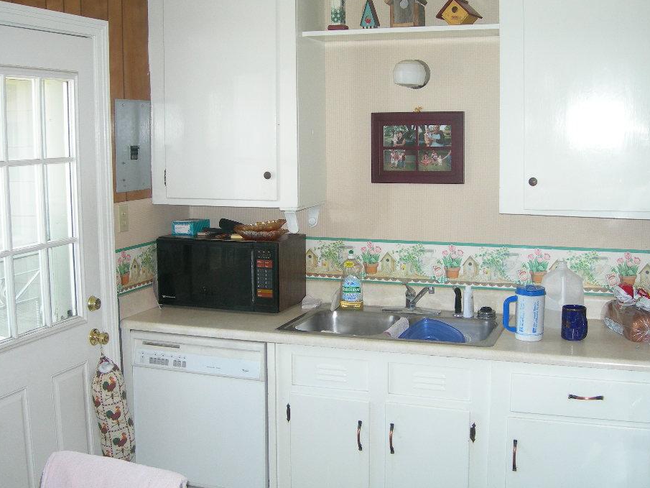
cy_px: 236
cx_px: 337
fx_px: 808
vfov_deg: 33.6
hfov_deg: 43.8
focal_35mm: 43
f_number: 2.8
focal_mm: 7.8
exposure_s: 1/60.1
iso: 153
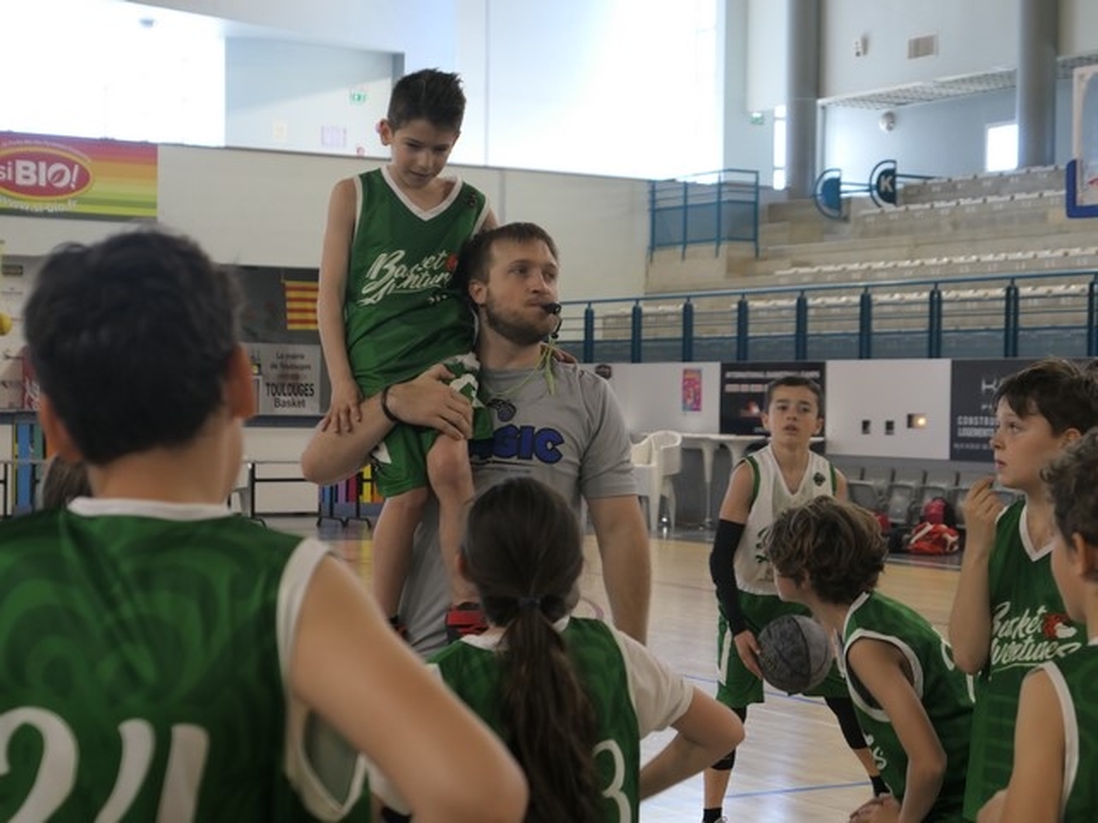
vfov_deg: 20.2
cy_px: 412
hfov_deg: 26.7
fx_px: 2316
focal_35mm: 73
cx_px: 549
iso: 400
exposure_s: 1/125
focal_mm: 24.5
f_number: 2.8
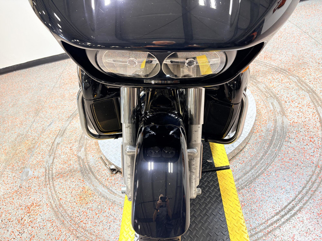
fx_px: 242
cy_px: 120
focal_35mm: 26
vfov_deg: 53.1
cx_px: 161
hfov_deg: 67.3
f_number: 1.6
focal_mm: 5.96
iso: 100
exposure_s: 1/120
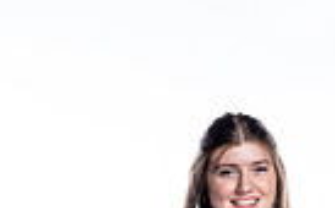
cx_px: 242
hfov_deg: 6.1
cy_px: 548
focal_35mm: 346
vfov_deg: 3.7
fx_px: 3152
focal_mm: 103
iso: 400
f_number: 5.6
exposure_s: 1/250
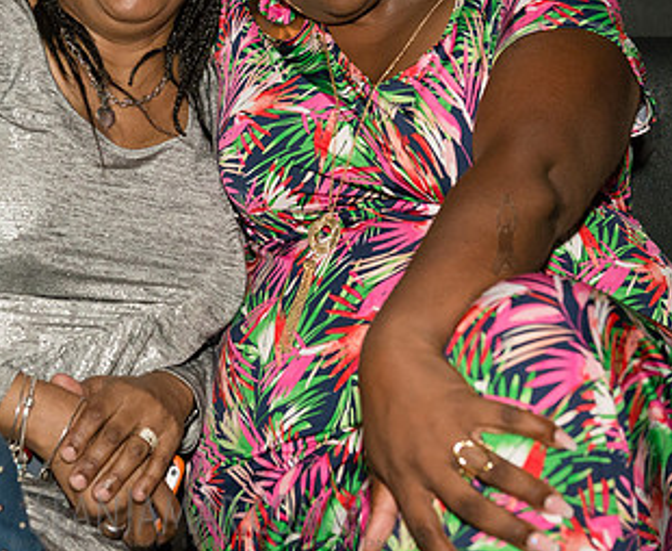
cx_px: 199
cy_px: 121
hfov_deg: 20.7
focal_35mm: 91
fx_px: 1827
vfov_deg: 17.0
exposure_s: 1/250
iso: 3200
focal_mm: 45
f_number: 4
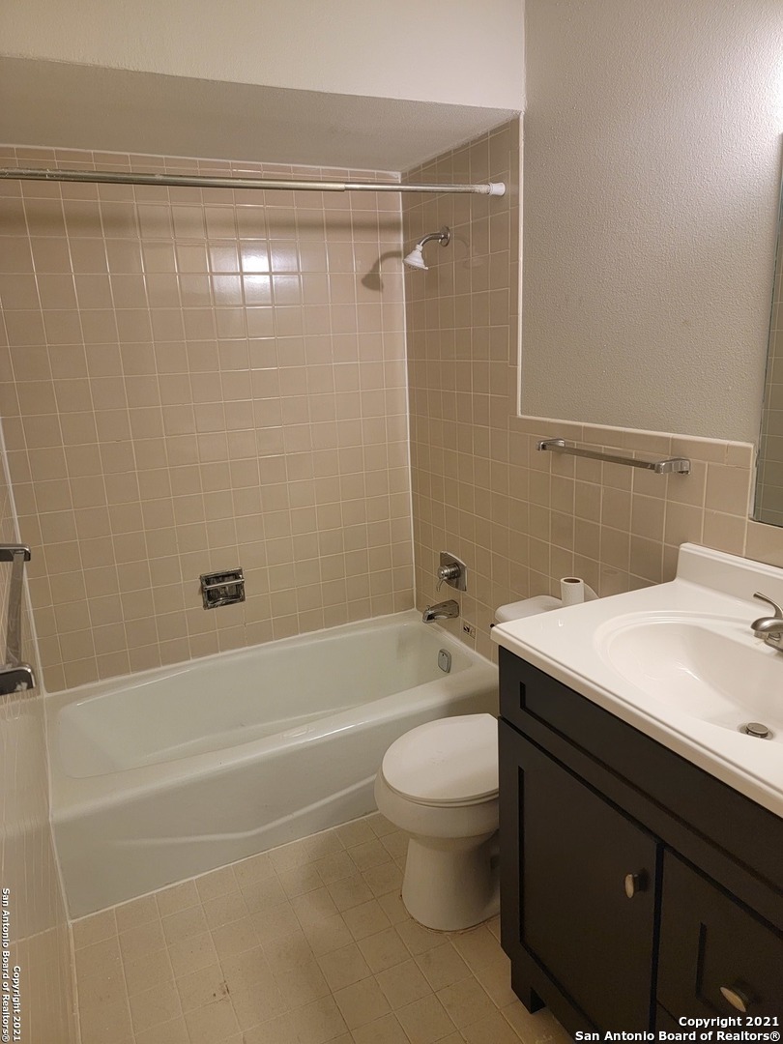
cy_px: 522
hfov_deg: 56.8
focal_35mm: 24
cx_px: 392
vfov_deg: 71.6
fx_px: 724
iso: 200
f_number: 1.8
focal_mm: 6.7
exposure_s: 1/59
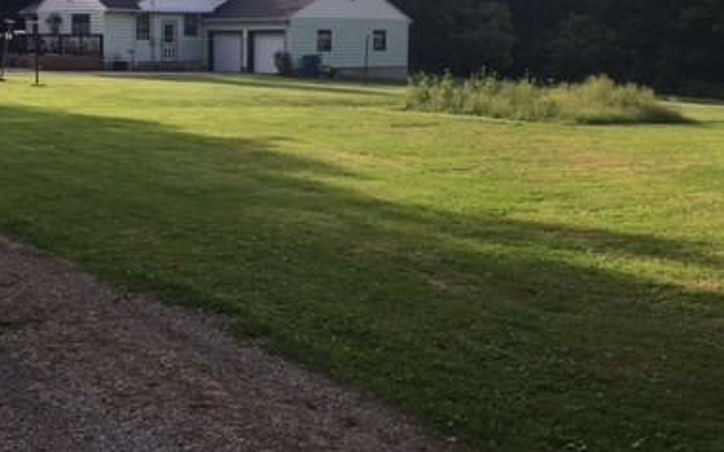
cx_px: 283
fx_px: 1026
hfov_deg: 38.7
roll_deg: -0.2
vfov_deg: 24.6
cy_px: 117
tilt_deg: -3.0
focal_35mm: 52
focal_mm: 4.15
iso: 25
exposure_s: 1/610
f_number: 2.2
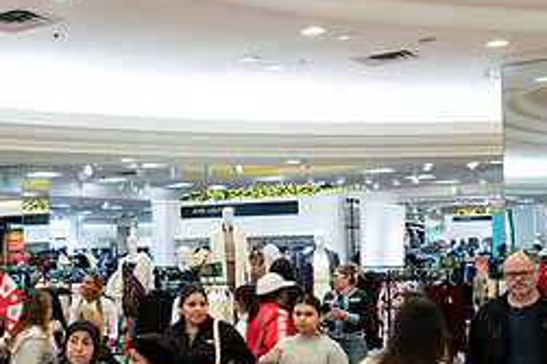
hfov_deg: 32.4
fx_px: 865
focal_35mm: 57
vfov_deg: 23.6
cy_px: 254
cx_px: 4
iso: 200
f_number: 3.2
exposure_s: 1/25
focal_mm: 24
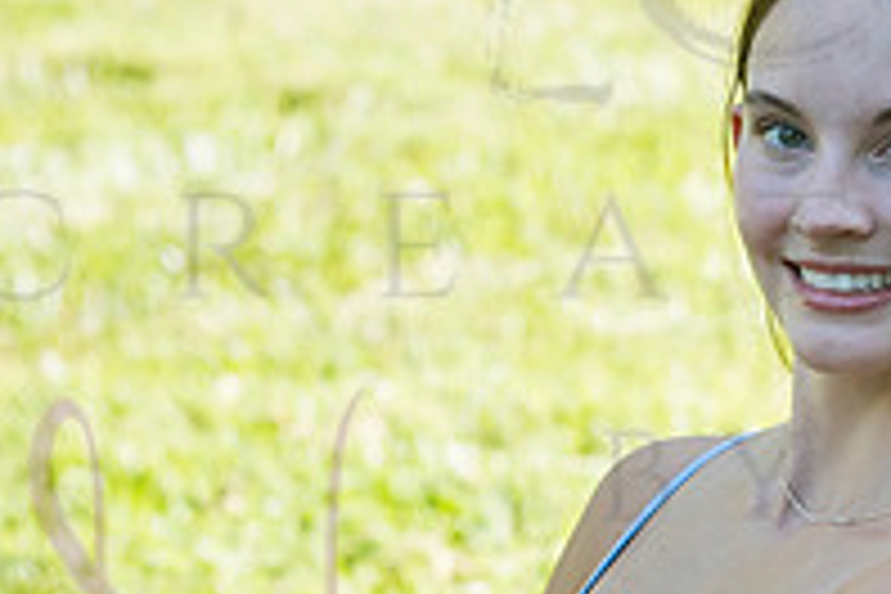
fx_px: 7400
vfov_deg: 4.6
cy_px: 423
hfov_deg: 6.9
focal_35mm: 299
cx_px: 782
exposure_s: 1/320
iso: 500
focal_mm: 92
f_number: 5.6
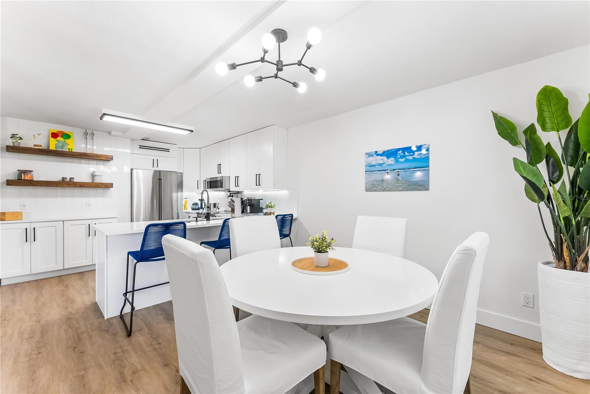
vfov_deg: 81.3
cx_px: 295
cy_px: 197
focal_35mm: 14
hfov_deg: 104.2
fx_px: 230
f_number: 9
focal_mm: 14
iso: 250
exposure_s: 1.6
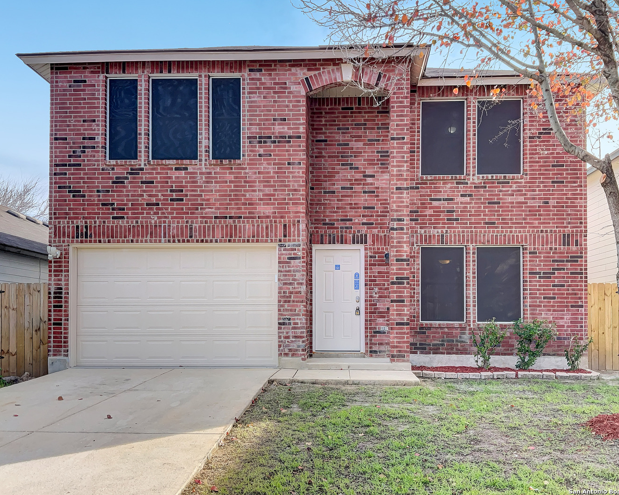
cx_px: 330
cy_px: 241
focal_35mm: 31
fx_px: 568
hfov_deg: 57.1
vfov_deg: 47.1
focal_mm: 3
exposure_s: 1/442
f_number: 1.8
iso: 16
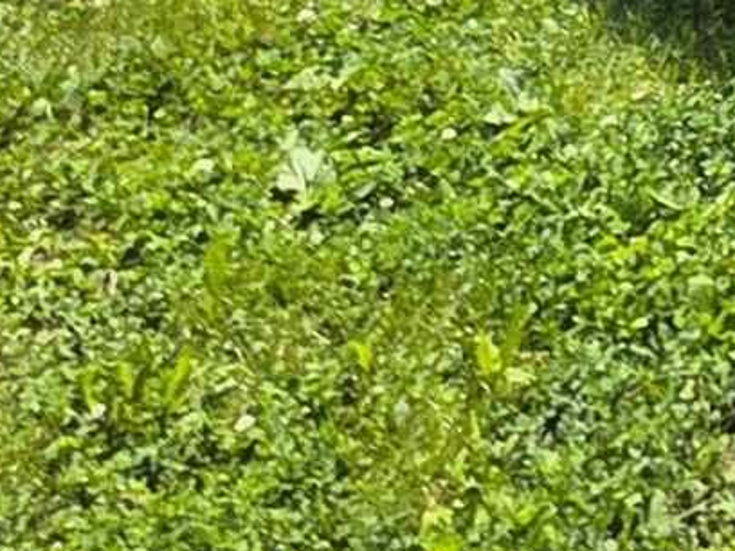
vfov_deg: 9.8
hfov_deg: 13.5
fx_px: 2081
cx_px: 1847
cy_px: -1268
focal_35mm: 98
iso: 32
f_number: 1.9
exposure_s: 1/2820
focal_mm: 2.2
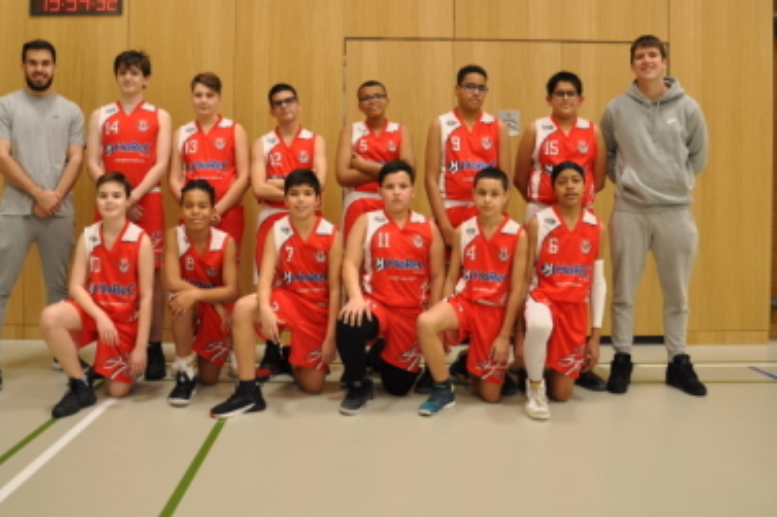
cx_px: 358
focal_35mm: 34
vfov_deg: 38.6
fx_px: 733
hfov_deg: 55.8
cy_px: 194
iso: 560
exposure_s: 1/60
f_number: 4
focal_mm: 18
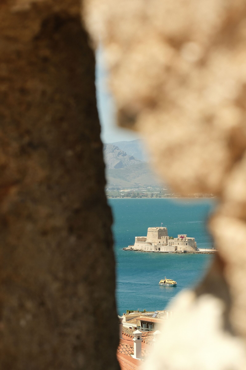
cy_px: 185
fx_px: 769
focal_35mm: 75
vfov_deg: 27.0
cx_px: 123
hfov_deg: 18.2
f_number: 5.6
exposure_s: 1/450
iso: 125
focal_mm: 50
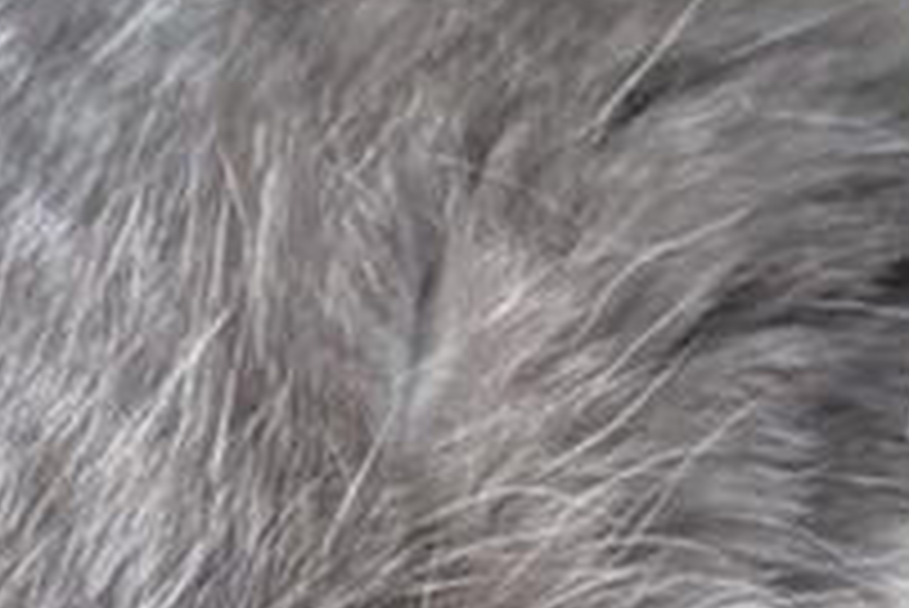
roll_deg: -3.7
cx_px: -684
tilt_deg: -25.1
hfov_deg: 7.9
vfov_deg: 5.4
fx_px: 6393
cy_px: 1090
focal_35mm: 253
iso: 100
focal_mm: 6.76
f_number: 1.78
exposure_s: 1/146
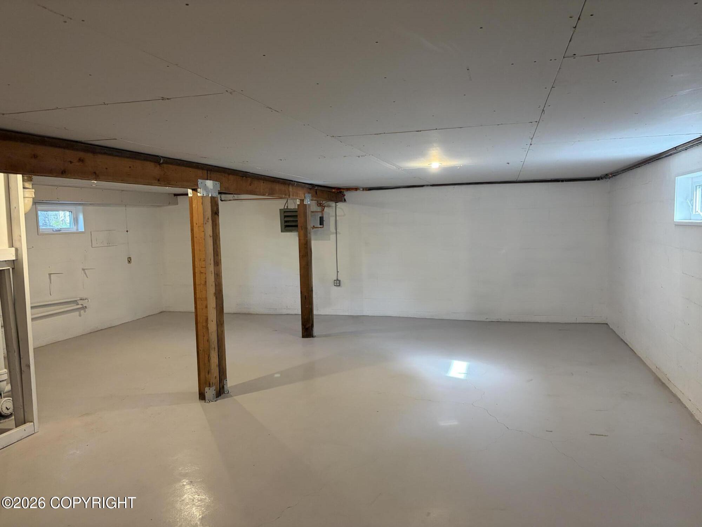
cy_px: 264
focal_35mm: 26
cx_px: 351
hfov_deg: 67.3
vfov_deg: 53.1
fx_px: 527
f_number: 1.6
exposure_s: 1/60
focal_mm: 5.96
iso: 200
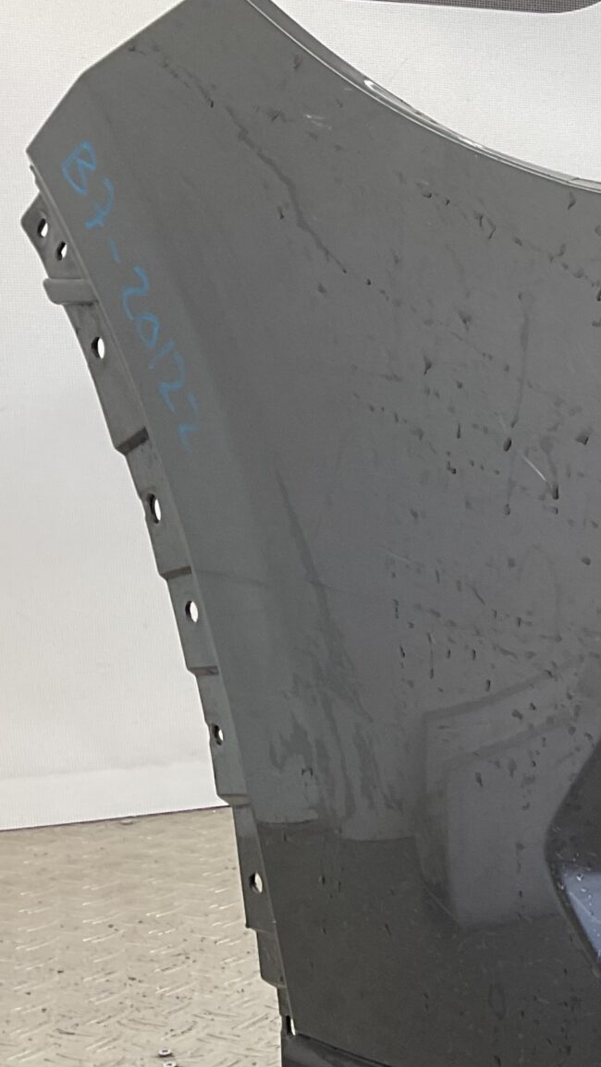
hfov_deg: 14.9
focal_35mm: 70
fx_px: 1982
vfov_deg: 29.9
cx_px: 1102
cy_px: 705
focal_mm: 3
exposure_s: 1/100
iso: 25
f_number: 1.8
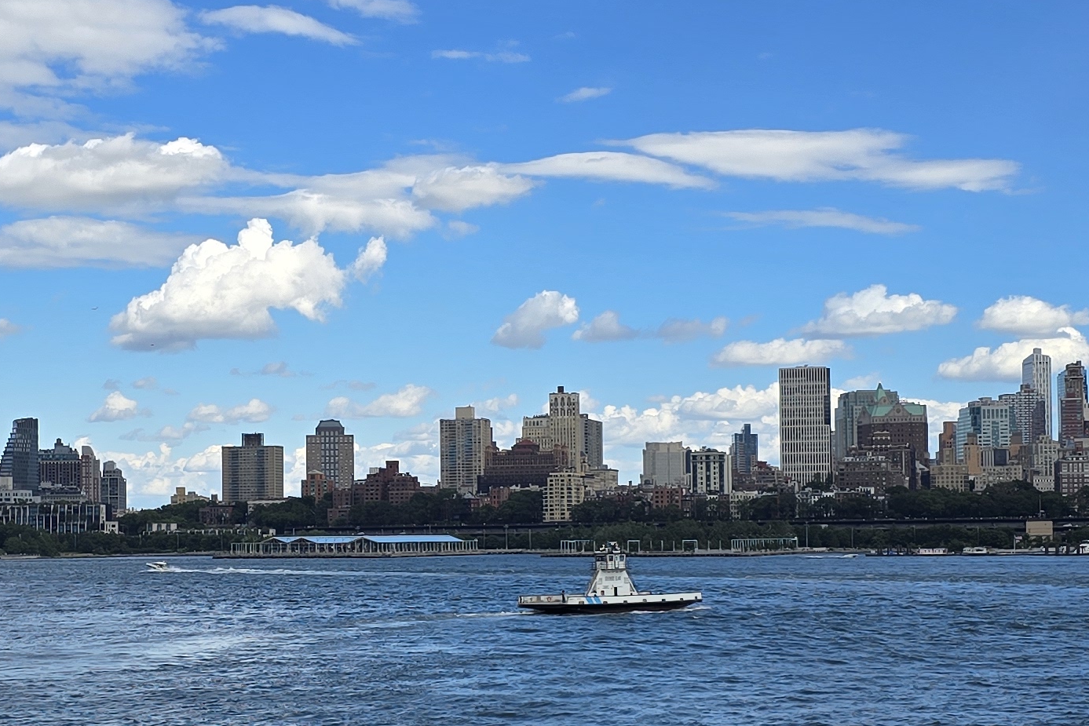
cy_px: 496
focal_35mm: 69
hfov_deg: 28.9
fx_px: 2087
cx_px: 302
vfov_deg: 19.7
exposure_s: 1/852
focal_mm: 6.3
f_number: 1.7
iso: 12
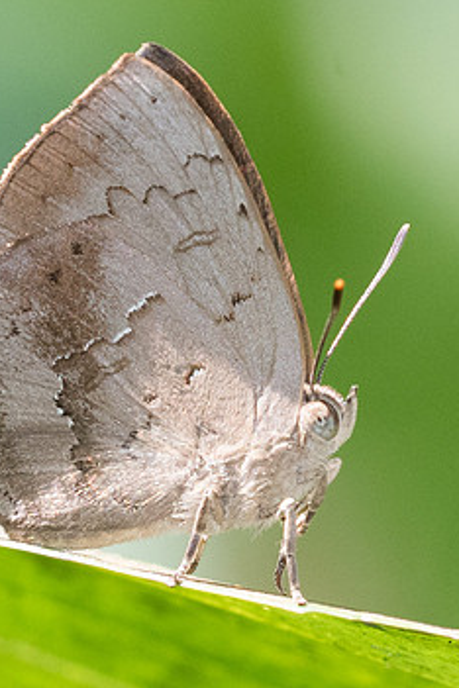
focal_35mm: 990
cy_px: 144
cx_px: 124
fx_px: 18932
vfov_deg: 2.1
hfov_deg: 1.4
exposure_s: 1/250
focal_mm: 150
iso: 800
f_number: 9
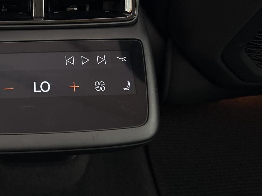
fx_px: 333
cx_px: 44
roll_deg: -2.3
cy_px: 34
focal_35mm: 44
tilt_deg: -40.4
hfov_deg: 40.7
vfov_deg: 31.8
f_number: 1.6
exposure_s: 1/25
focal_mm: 5.96
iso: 800
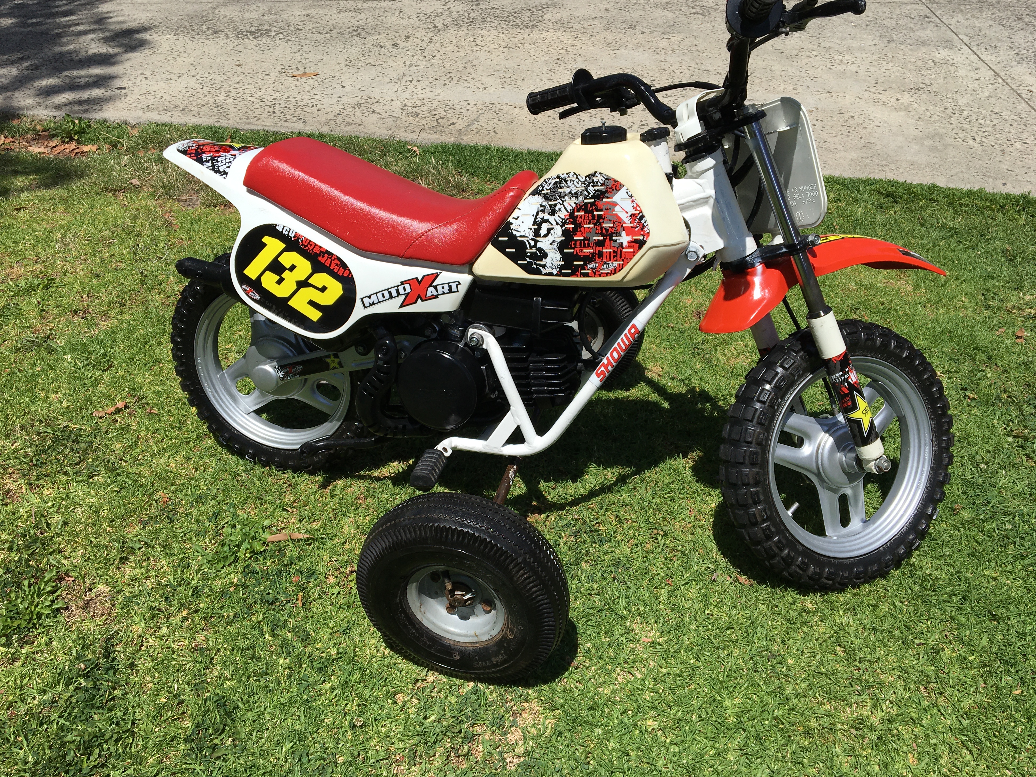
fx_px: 898
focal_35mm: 30
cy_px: 387
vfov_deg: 46.8
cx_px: 512
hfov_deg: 60.0
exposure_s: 1/2747
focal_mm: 4.15
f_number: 2.2
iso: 25
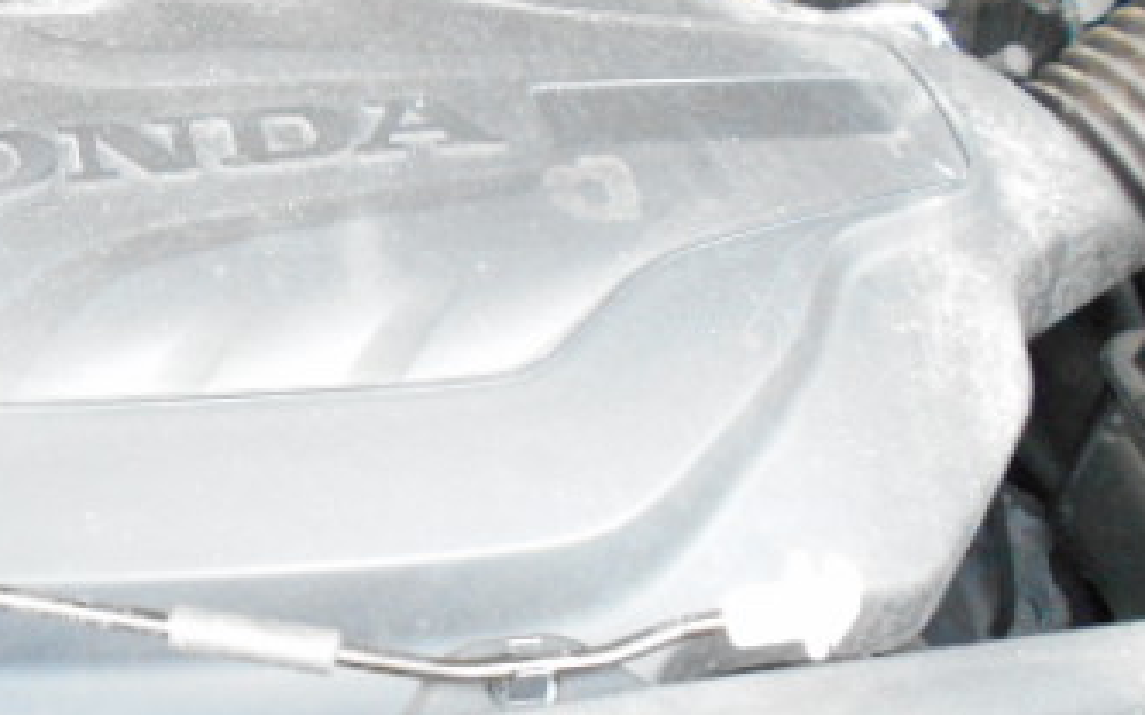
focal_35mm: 53
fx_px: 1654
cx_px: 306
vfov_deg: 24.3
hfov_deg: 37.4
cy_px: 443
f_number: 3.2
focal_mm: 4.6
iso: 560
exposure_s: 1/8
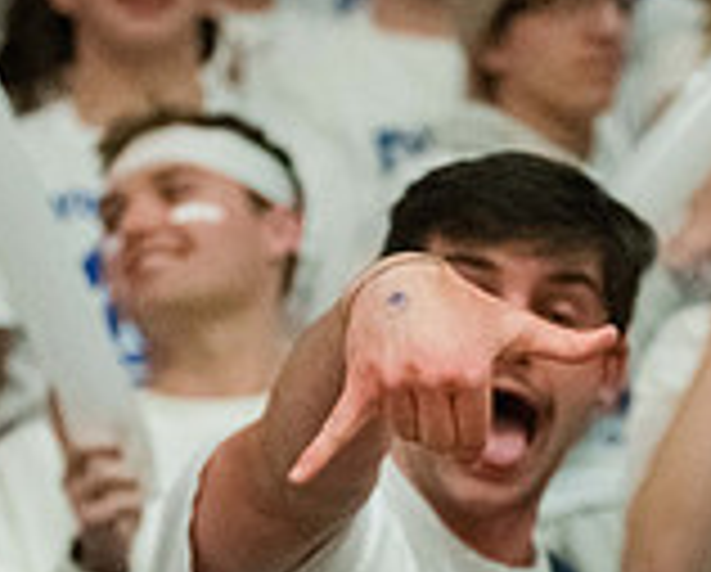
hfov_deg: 8.0
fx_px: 5081
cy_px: 736
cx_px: 486
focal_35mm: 241
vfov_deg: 6.4
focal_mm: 70
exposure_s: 1/1000
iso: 20000
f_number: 2.8
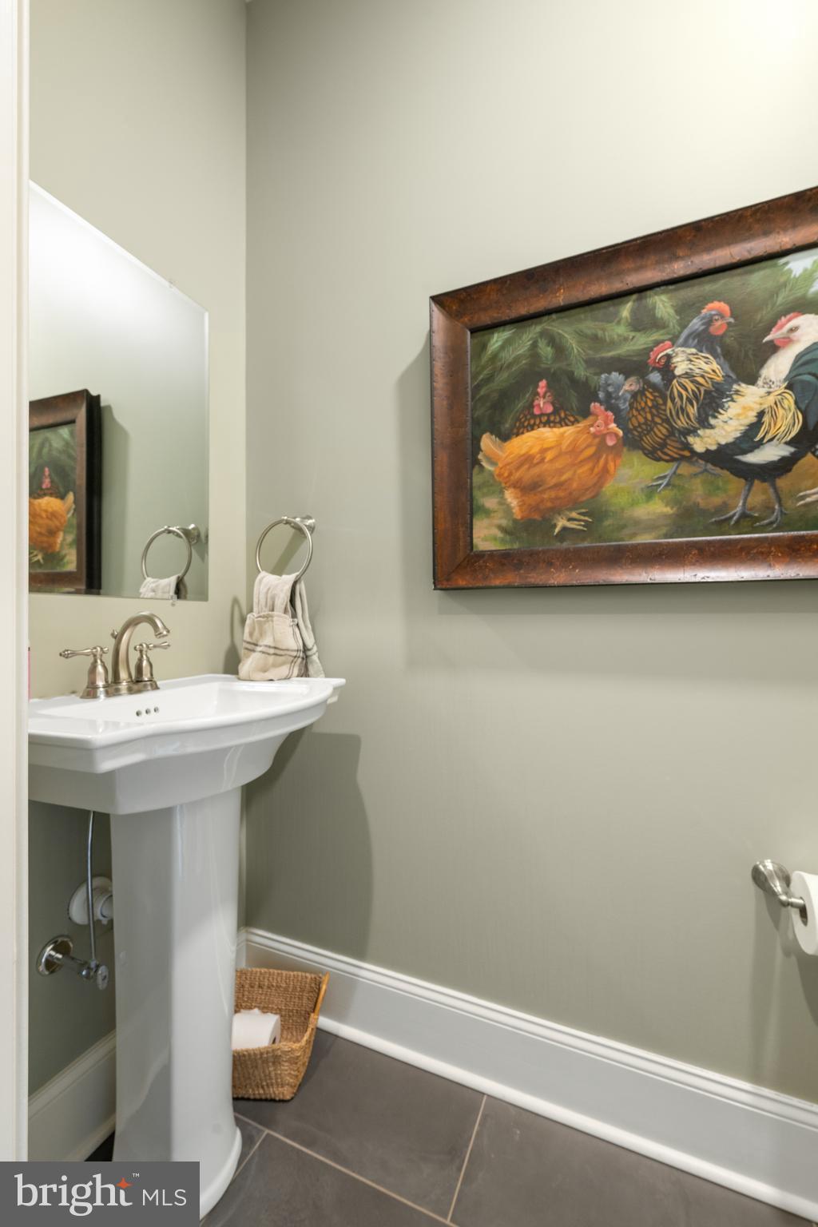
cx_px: 409
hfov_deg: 77.3
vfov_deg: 100.4
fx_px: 511
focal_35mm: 15
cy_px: 614
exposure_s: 1/2
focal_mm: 15
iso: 250
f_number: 9
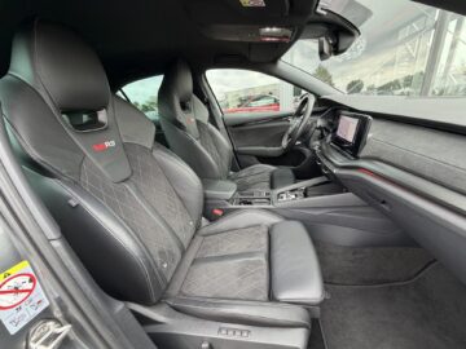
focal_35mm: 14
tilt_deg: -20.1
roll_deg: +5.6
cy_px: 174
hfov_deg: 102.1
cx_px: 233
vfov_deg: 85.7
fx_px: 188
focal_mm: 2.22
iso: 250
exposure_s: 1/121
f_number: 2.2
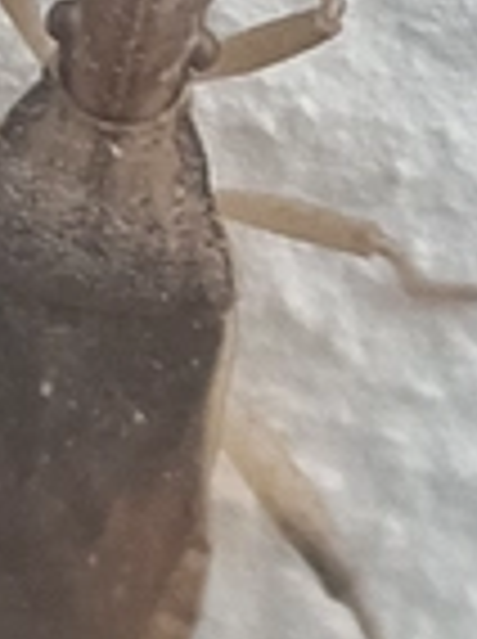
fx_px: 5584
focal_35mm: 303
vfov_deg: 6.5
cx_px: 279
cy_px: -148
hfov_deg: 4.9
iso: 109
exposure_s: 1/100
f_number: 1.8
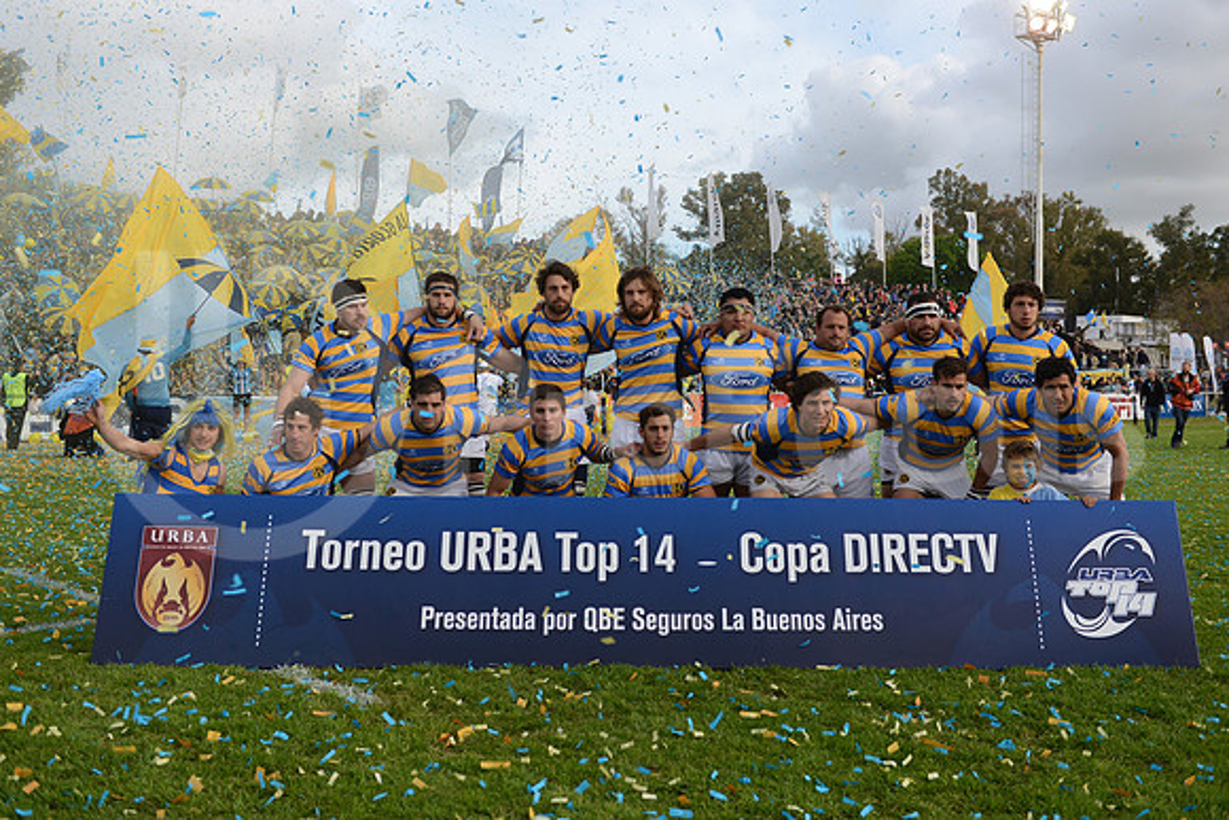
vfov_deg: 37.9
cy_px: 410
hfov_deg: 54.4
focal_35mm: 35
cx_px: 614
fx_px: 1195
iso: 500
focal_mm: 35
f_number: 3.5
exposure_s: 1/2000
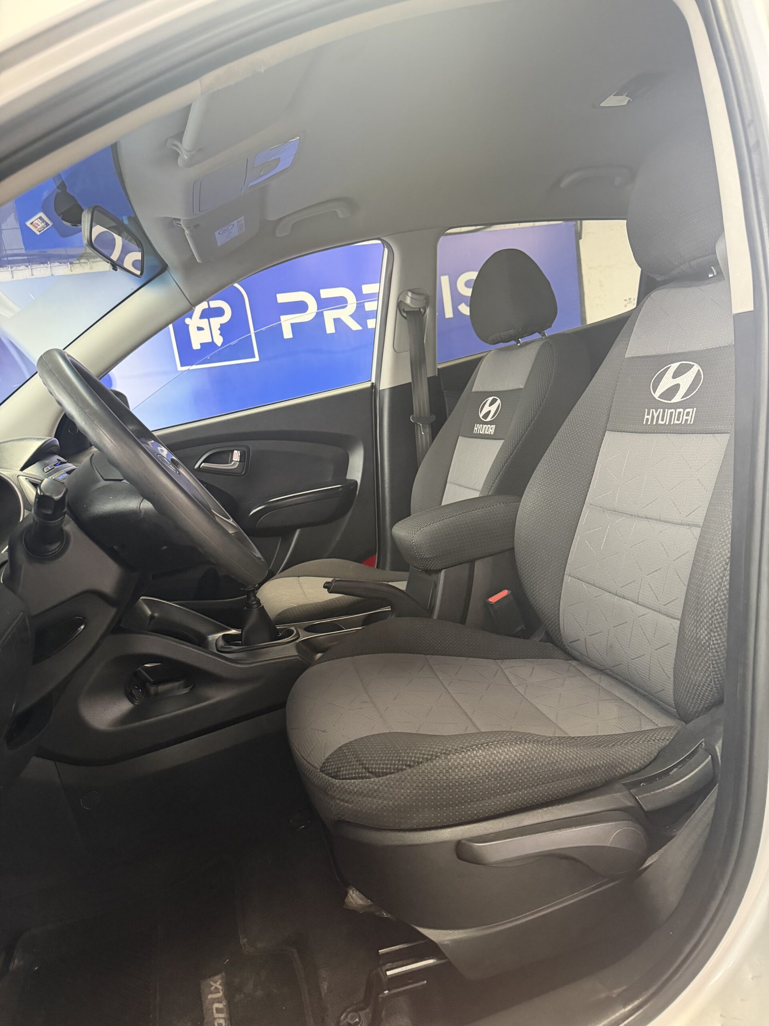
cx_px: 384
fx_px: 711
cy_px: 513
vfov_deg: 71.6
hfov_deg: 56.8
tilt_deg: -8.8
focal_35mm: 24
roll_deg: +8.8
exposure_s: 1/60
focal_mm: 6.76
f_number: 1.78
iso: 640
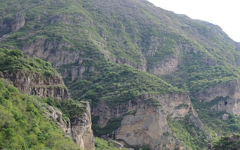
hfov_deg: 32.7
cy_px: 127
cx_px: 204
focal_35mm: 60
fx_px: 393
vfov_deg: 21.3
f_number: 2
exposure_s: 1/500
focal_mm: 6
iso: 80
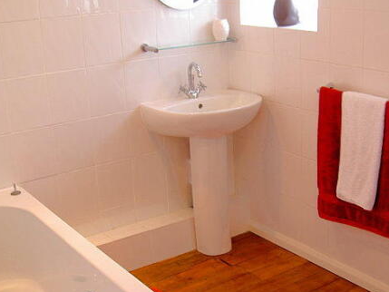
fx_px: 596
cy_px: 175
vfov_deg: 27.5
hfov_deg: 36.0
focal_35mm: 53
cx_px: 239
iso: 50
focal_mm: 8
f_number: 2.8
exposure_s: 1/10
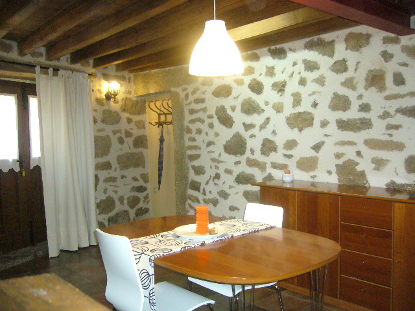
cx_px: 208
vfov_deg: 40.7
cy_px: 156
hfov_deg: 52.6
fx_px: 420
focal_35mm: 35
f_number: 2.8
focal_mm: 5.8
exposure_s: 1/30
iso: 400
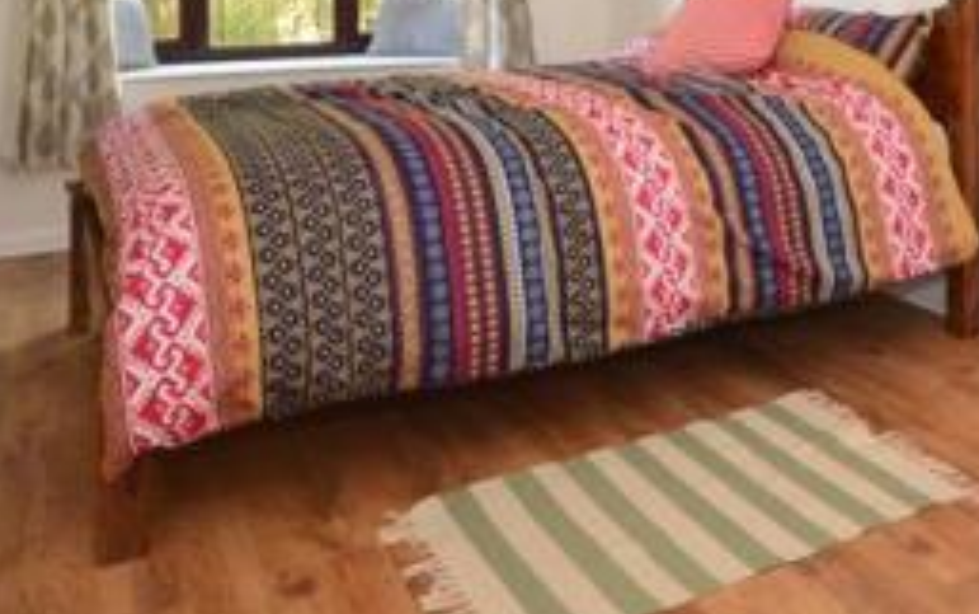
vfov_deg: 29.8
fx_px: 1041
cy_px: -48
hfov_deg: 47.7
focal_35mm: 39
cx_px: 777
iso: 200
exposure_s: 1/10
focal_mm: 10
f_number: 5
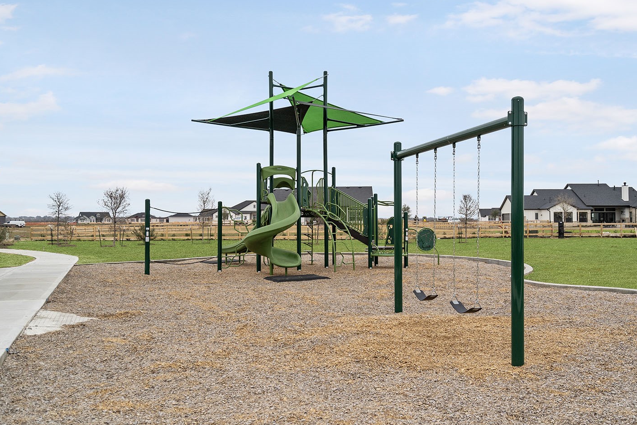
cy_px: 208
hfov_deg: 58.6
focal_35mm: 32
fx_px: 566
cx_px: 347
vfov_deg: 41.1
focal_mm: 29
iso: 500
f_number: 4.5
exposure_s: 1/2500
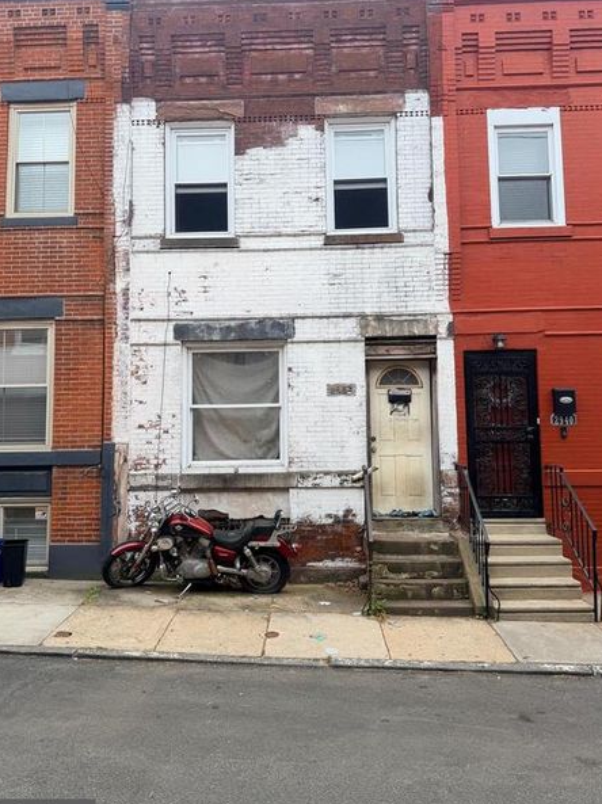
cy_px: 395
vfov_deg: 65.4
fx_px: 627
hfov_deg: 51.3
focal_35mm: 27
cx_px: 287
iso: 80
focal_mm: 6.76
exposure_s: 1/1901
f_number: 1.78
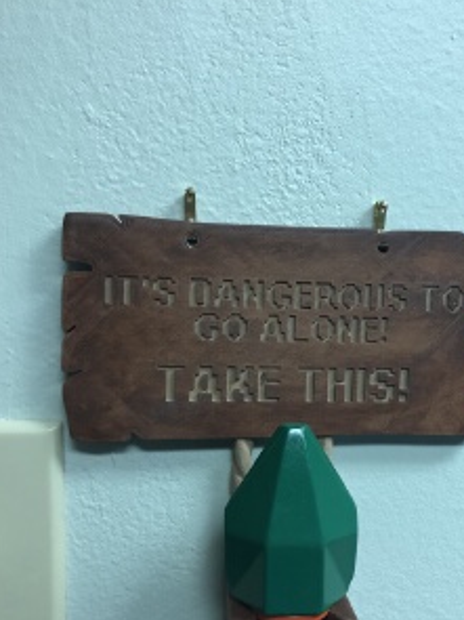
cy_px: 368
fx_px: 680
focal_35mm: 38
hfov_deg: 37.3
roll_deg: -0.6
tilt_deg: -4.3
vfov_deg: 48.7
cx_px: 307
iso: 50
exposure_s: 1/15
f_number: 1.8
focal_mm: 3.99
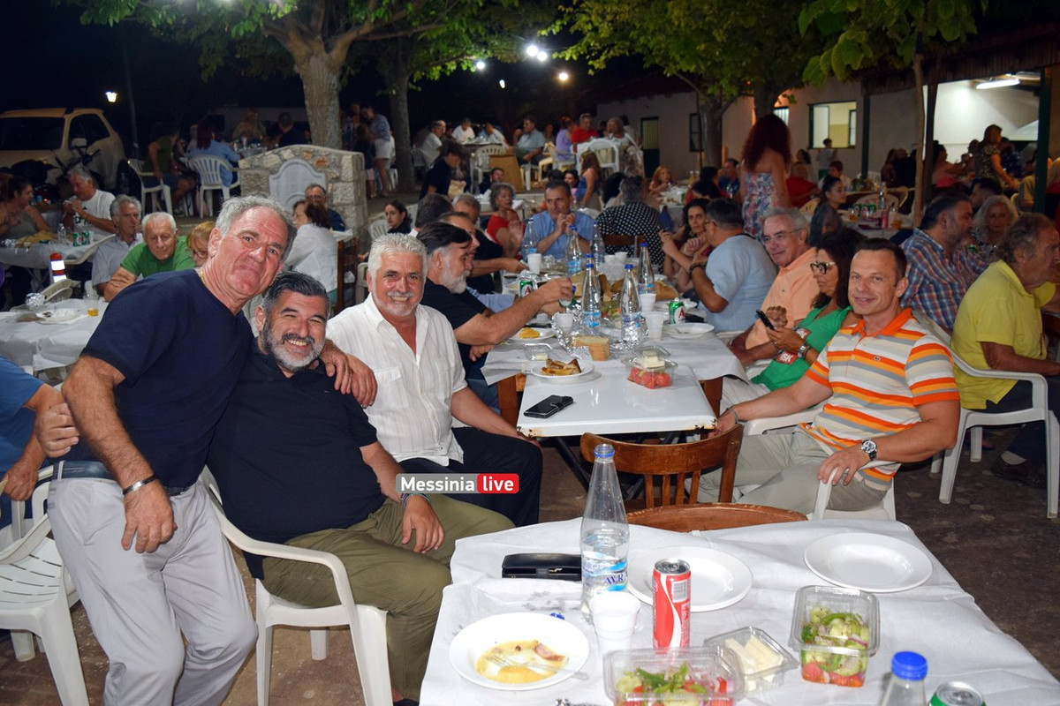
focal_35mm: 30
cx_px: 530
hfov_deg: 61.9
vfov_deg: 43.6
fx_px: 883
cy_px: 353
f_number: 4
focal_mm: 20
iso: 800
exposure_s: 1/60
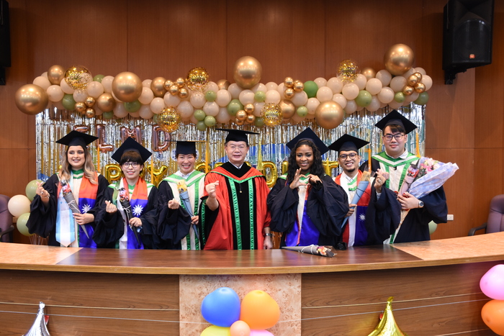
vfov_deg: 38.4
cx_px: 252
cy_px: 168
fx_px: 483
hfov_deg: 55.1
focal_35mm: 34
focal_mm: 23
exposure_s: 1/50
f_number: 3.8
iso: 1000
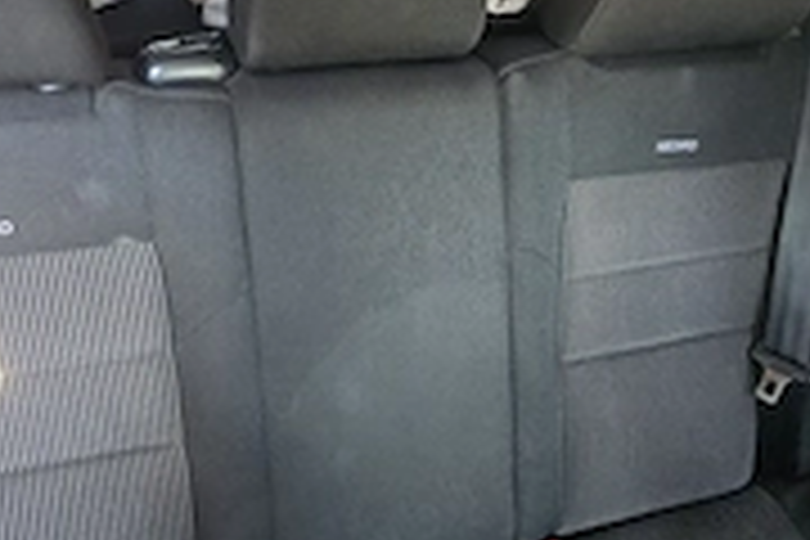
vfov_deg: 43.4
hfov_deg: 61.3
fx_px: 675
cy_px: 216
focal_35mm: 30
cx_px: 315
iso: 250
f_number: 2.2
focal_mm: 1.7
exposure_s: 1/100
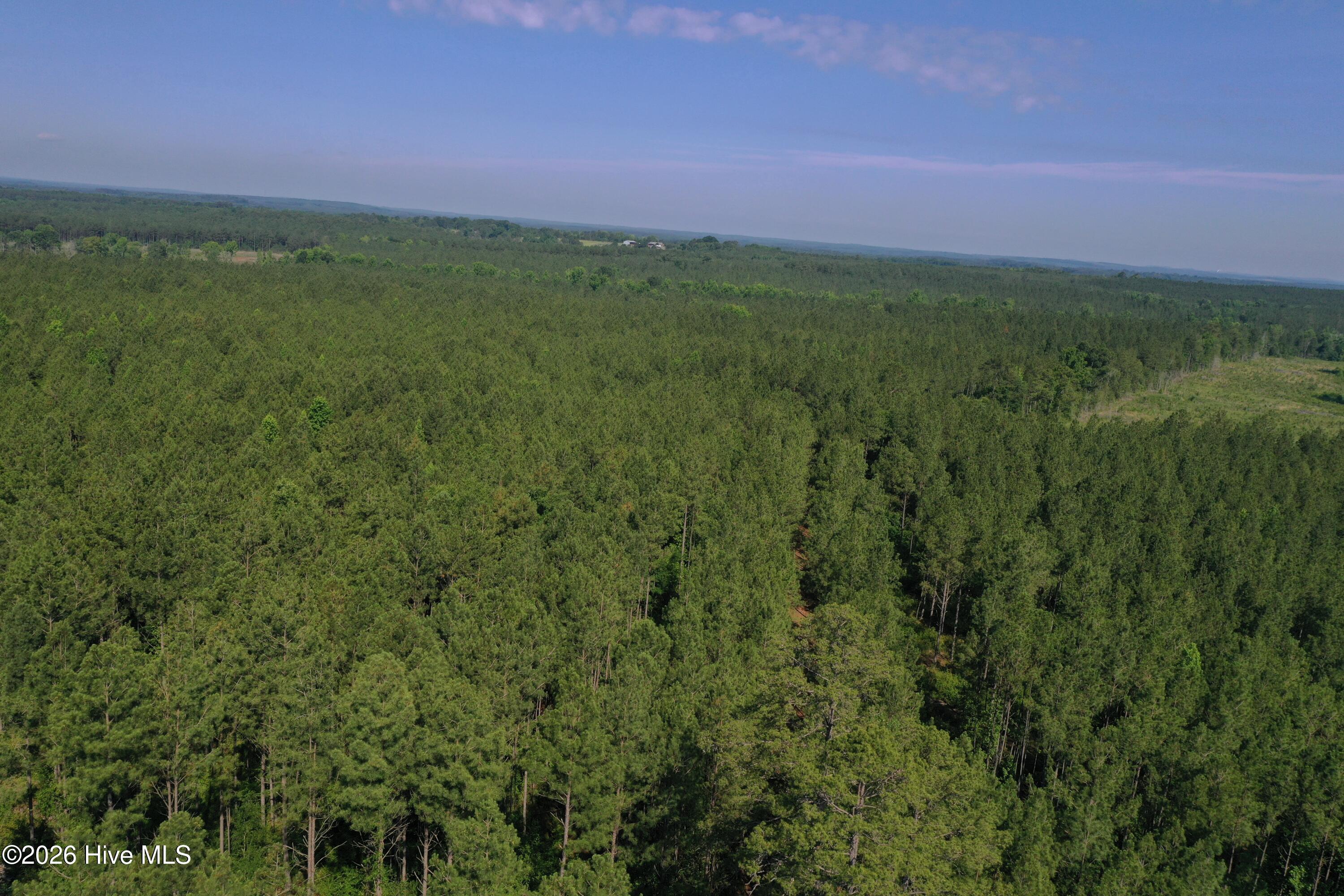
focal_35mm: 28
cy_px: 448
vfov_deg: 46.4
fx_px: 1045
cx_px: 672
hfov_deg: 65.5
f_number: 6.3
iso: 100
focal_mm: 10.26
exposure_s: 1/500
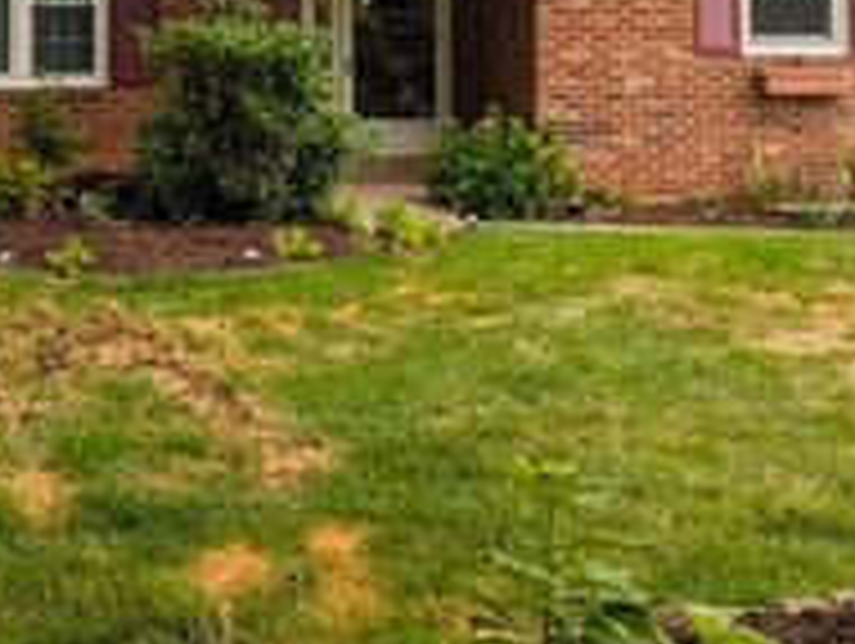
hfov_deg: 30.7
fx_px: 1558
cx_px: 414
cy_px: -50
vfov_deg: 22.2
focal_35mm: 63
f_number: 1.9
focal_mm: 6.81
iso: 46
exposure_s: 1/1600
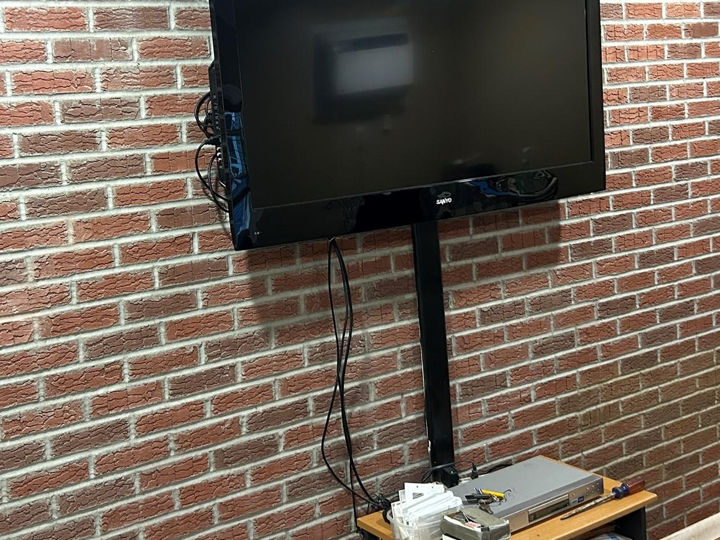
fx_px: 957
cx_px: 275
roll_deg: +4.4
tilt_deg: -5.2
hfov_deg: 41.0
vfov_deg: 31.3
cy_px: 187
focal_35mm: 46
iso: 320
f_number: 1.5
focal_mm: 5.7
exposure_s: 1/60
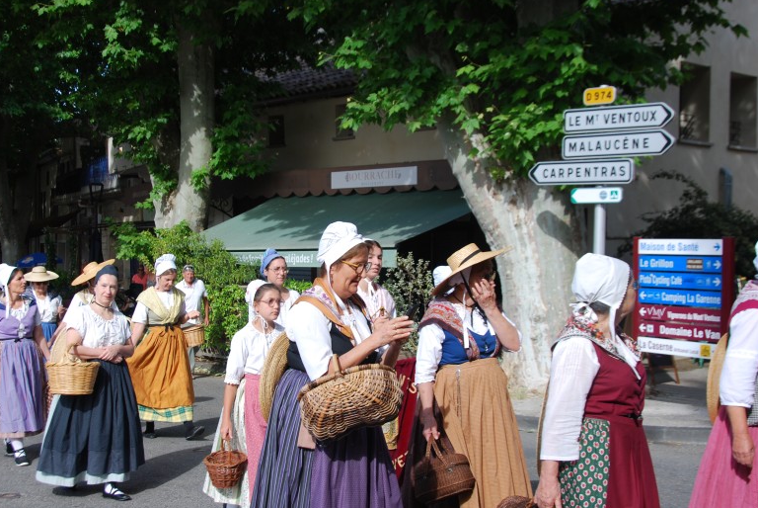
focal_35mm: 49
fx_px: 1033
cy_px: 271
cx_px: 327
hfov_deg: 40.2
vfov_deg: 27.6
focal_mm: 28
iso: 100
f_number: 7.1
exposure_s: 1/200
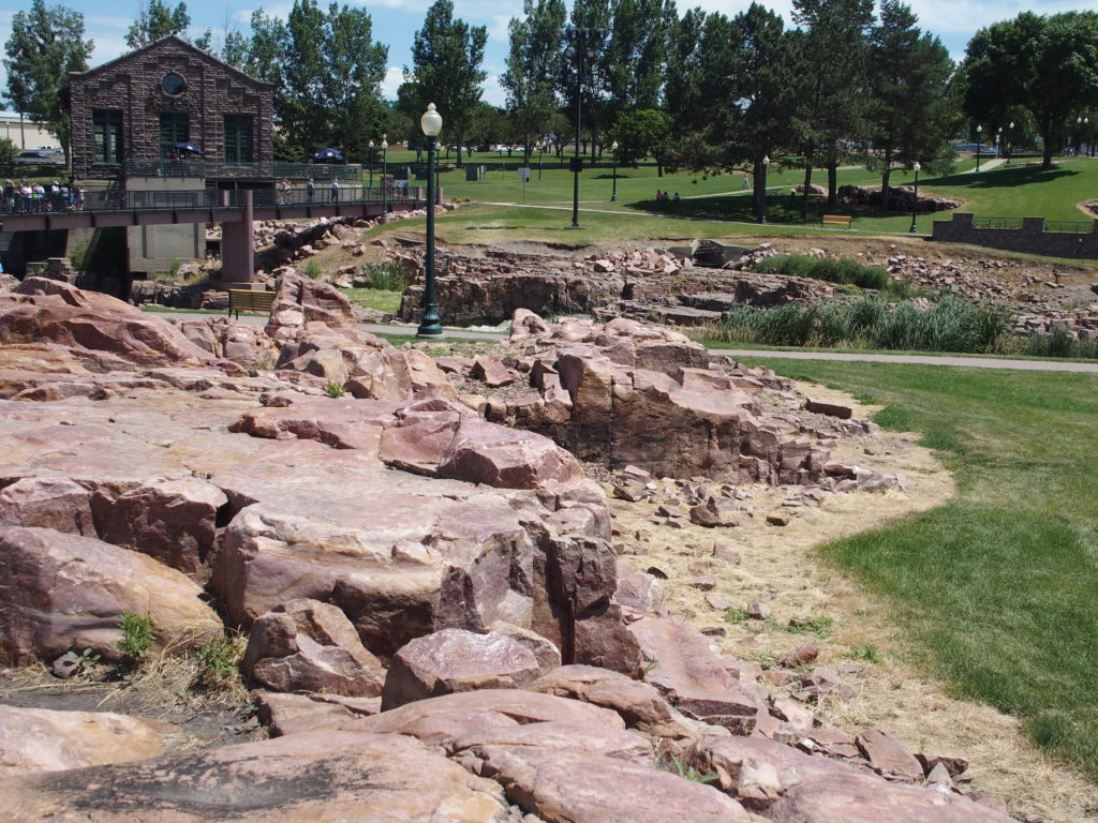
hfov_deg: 44.8
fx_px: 1332
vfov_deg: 34.3
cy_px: 412
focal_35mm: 42
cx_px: 549
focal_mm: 9
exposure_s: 1/800
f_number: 4
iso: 100
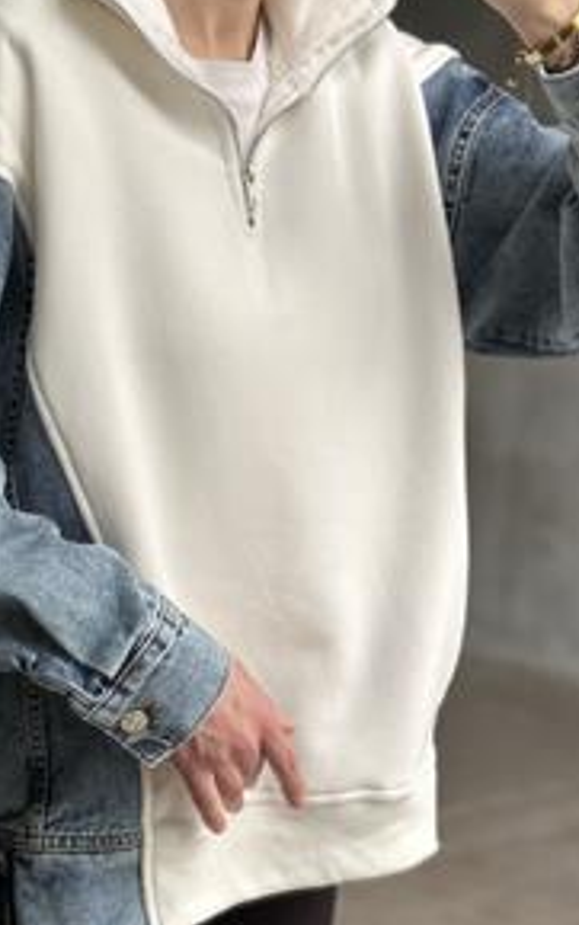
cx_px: 192
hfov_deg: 17.4
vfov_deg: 27.4
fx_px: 1891
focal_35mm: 75
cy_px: 560
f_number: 1.78
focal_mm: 6.86
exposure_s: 1/64
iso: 125
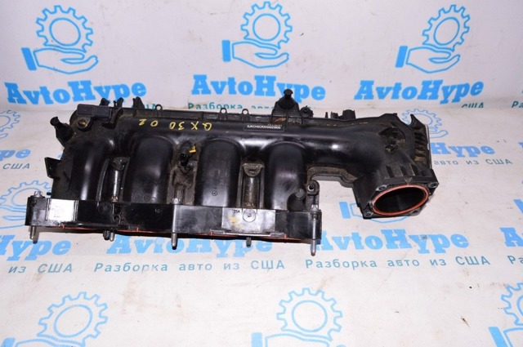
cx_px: 262
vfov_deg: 47.8
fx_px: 392
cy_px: 174
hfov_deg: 67.4
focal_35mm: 27
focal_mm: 18
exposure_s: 1/200
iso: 1600
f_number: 8
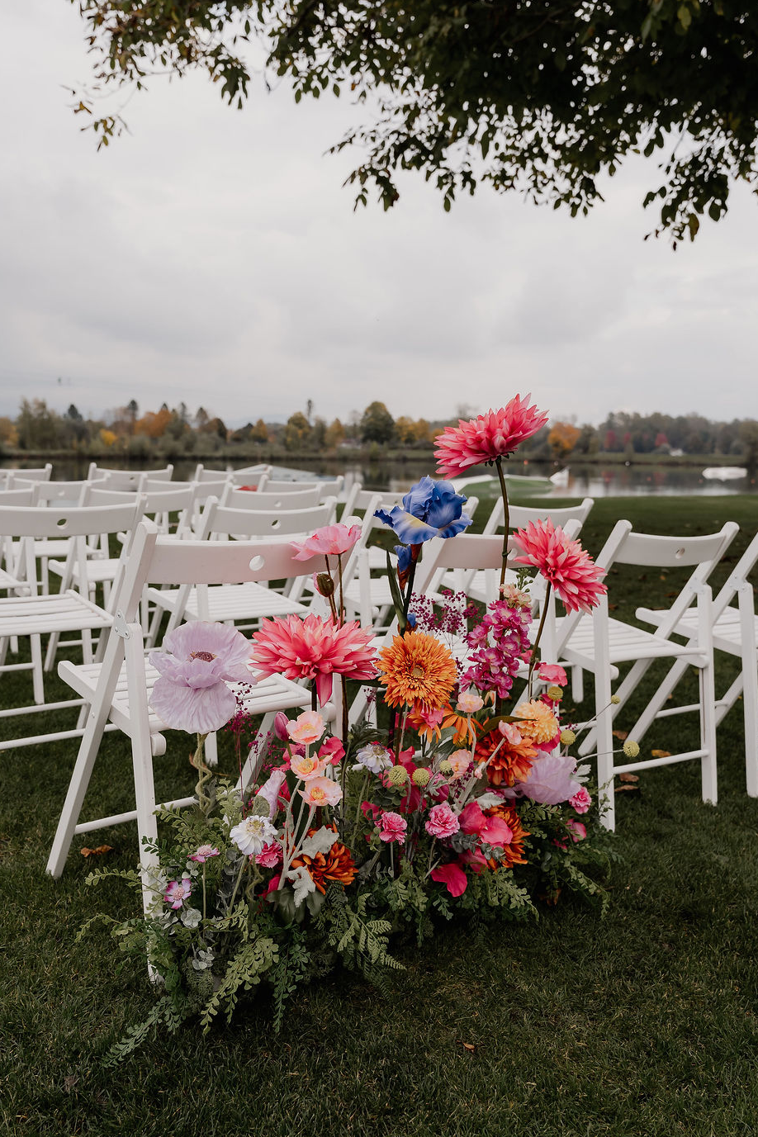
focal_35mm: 30
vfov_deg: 61.9
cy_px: 560
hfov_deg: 43.6
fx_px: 947
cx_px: 360
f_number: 4
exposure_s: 1/640
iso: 400
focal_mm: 26.9
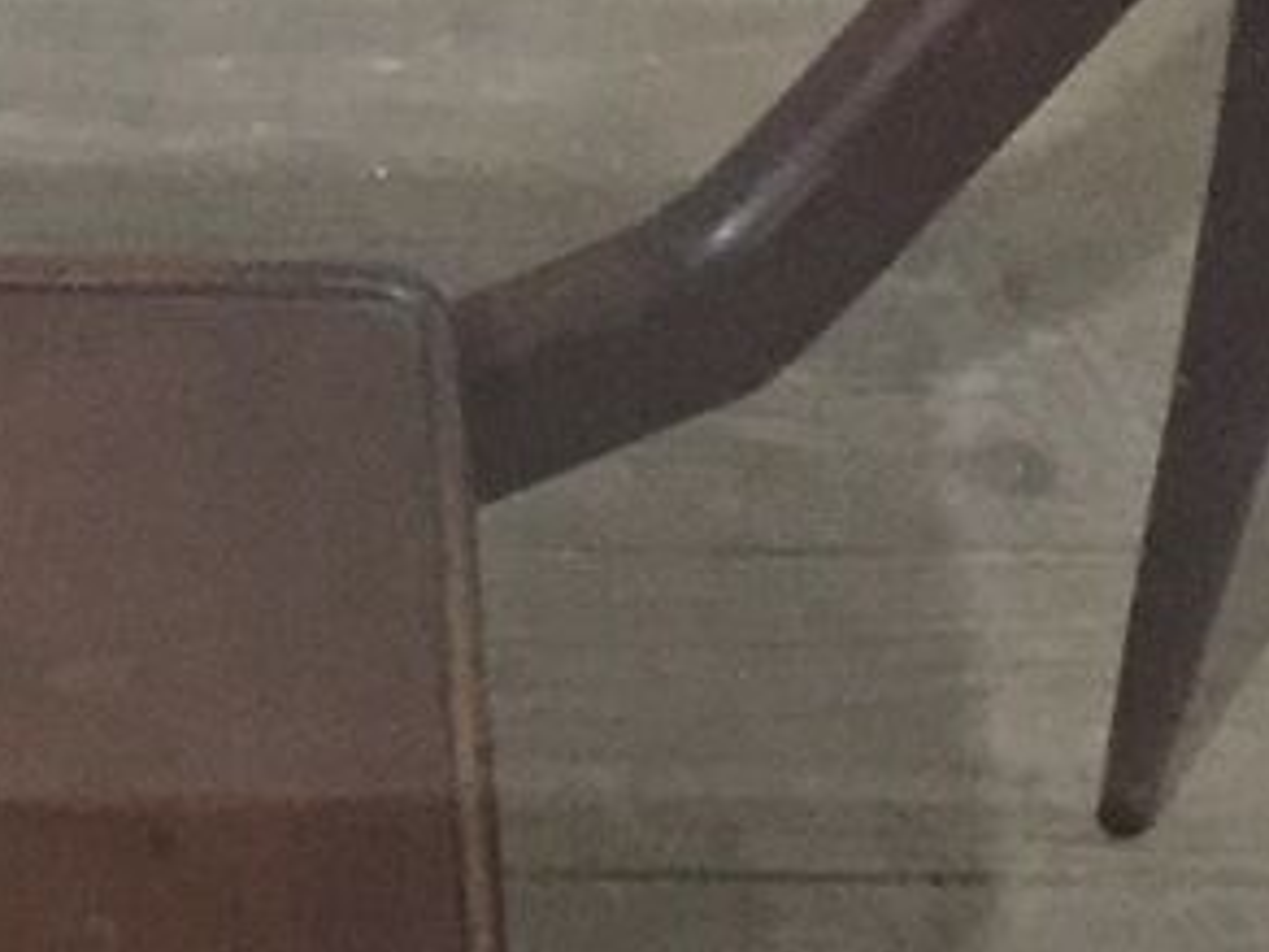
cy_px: 556
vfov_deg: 9.2
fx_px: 5939
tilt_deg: -58.2
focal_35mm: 162
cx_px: -443
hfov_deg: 11.8
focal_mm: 4.15
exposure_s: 1/17
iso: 500
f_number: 2.2
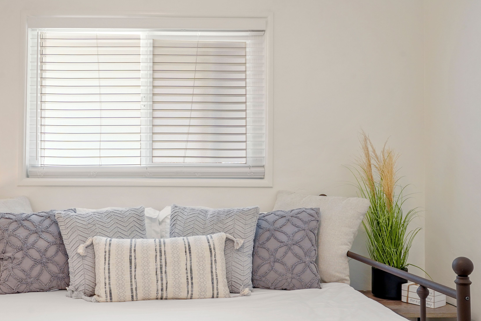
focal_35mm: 40
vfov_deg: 33.4
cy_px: 166
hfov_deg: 47.7
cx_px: 161
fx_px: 534
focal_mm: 22
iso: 800
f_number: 11
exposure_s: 1/1.67
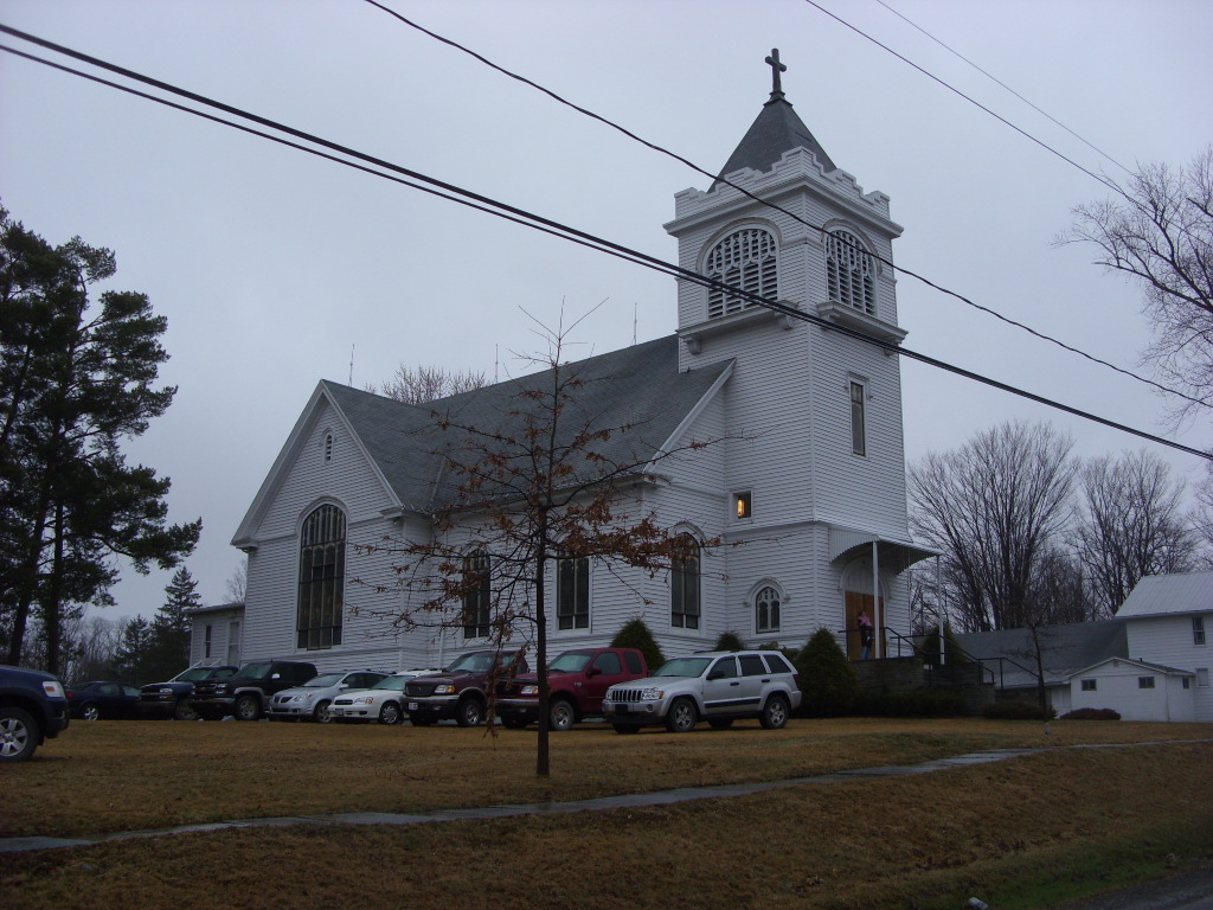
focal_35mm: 38
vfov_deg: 37.7
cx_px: 606
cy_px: 455
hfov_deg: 49.0
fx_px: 1332
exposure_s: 1/419
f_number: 2.8
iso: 50
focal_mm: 6.3
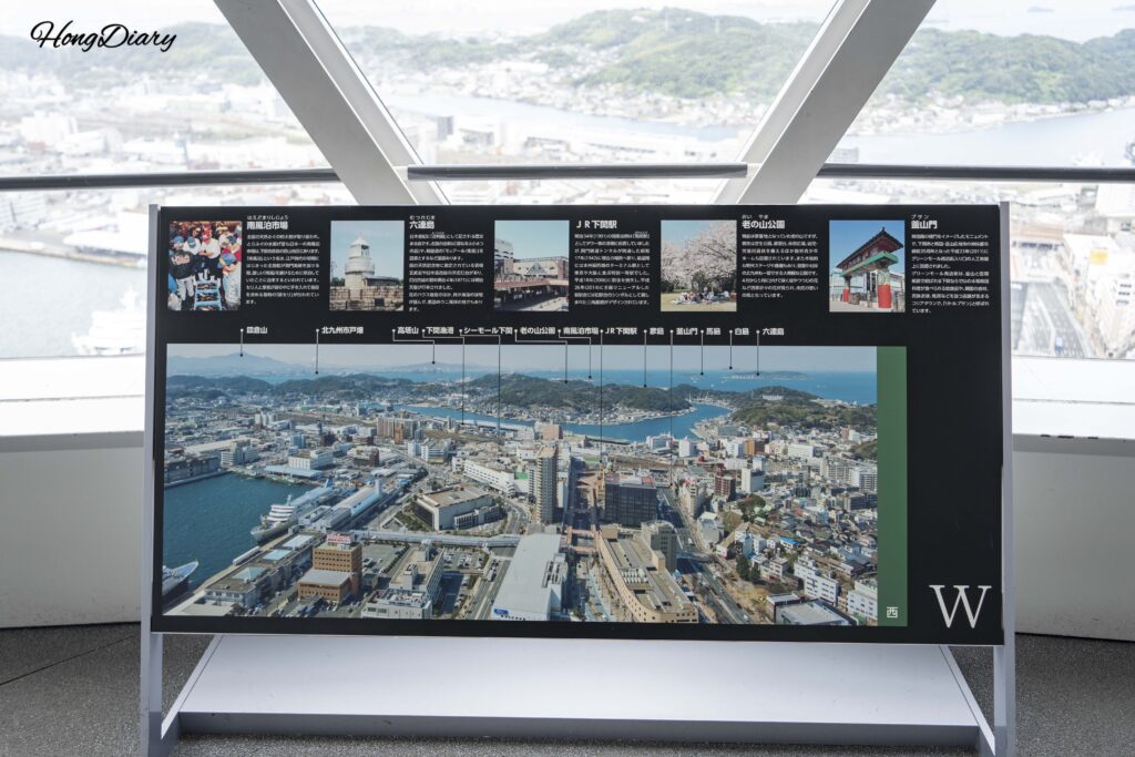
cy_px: 378
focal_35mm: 30
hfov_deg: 61.9
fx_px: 946
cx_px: 568
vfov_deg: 43.6
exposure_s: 1/60
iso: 100
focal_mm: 30
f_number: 4.5
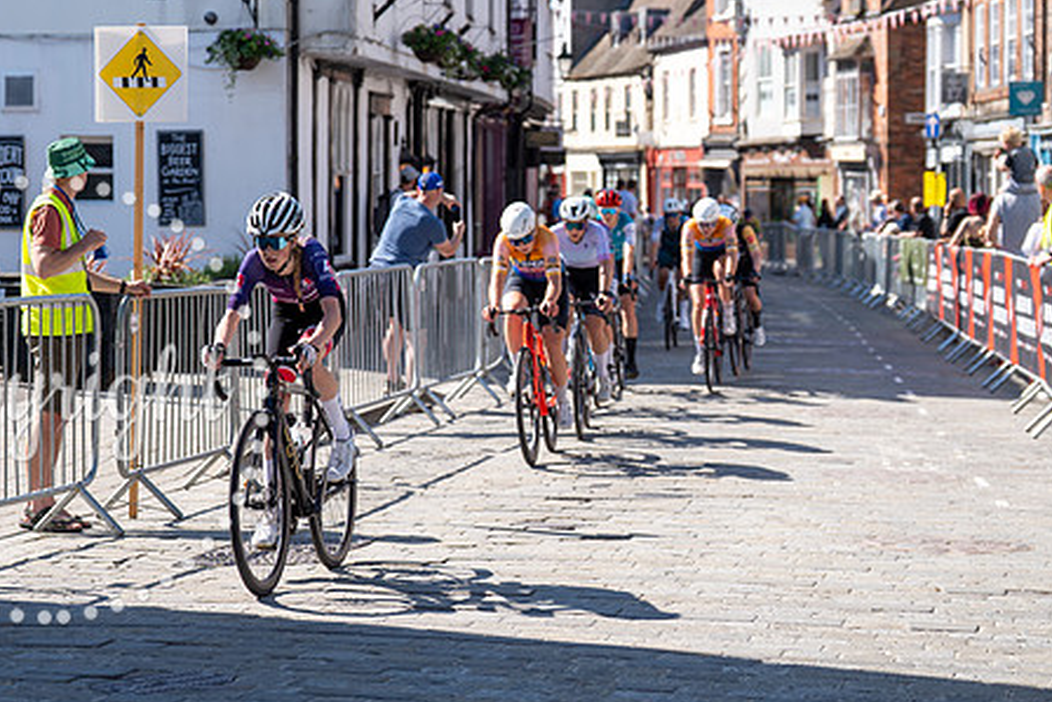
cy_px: 276
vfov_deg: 14.1
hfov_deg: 21.0
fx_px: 2835
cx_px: 413
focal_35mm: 97
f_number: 3.5
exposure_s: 1/1000
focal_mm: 75
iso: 100
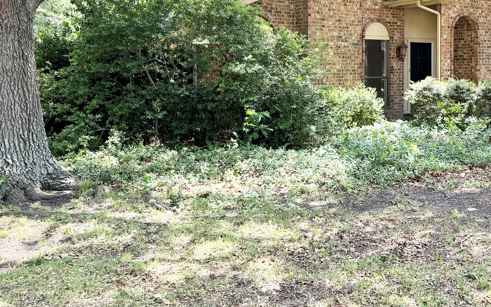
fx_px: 549
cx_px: 388
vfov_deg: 31.0
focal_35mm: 41
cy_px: 97
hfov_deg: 45.9
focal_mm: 6.76
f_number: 1.78
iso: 100
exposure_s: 1/1292
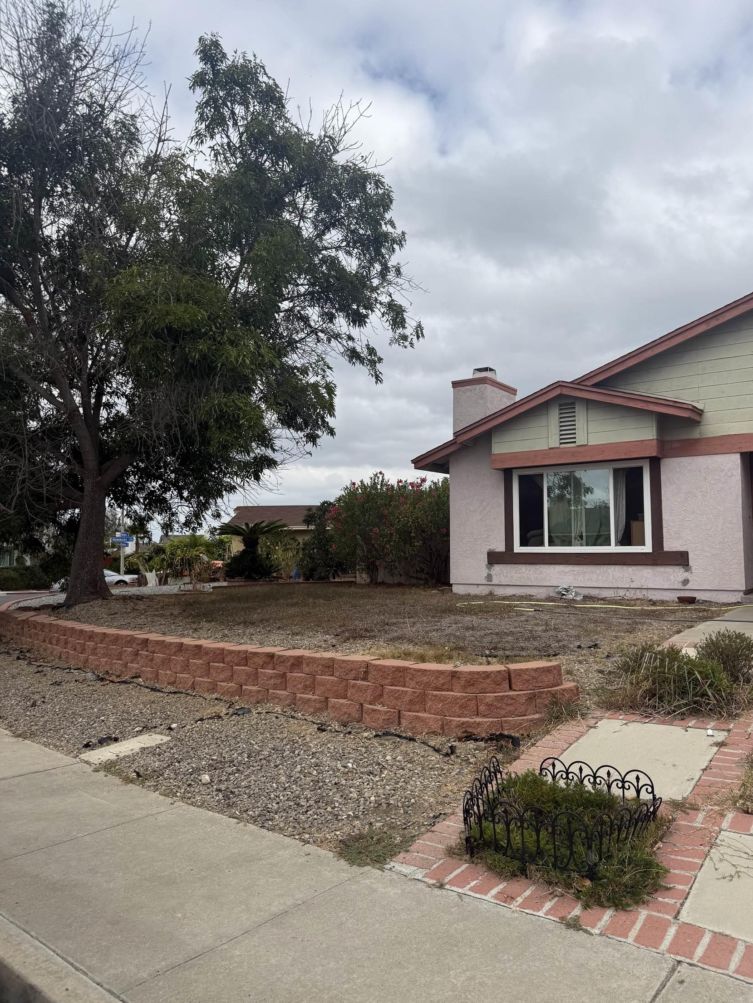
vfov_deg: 69.4
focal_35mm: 25
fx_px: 725
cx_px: 390
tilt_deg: +4.7
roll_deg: +0.5
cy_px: 509
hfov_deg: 54.9
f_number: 1.78
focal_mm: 6.76
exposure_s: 1/4673
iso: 80
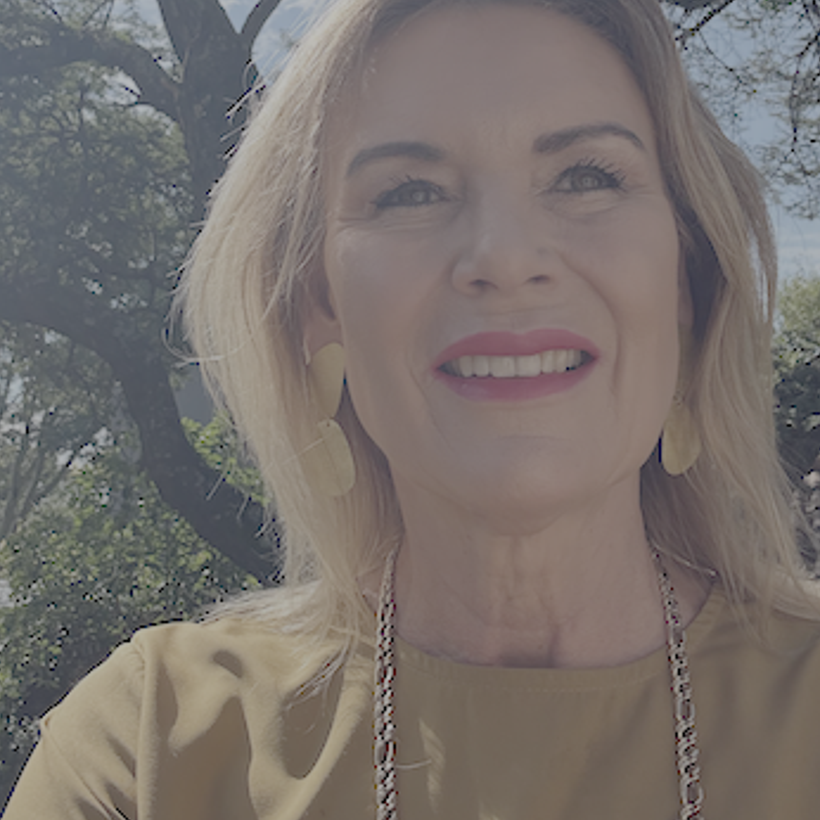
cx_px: 405
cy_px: 180
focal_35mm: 46
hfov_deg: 36.8
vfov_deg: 35.7
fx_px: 1233
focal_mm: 2.69
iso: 40
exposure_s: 1/693
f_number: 1.9
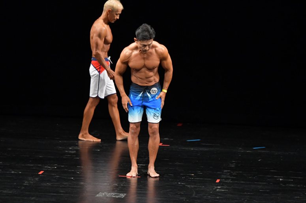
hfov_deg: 7.2
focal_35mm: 285
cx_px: 153
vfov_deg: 4.8
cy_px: 102
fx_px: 2421
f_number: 5.6
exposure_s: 1/400
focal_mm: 190
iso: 3200
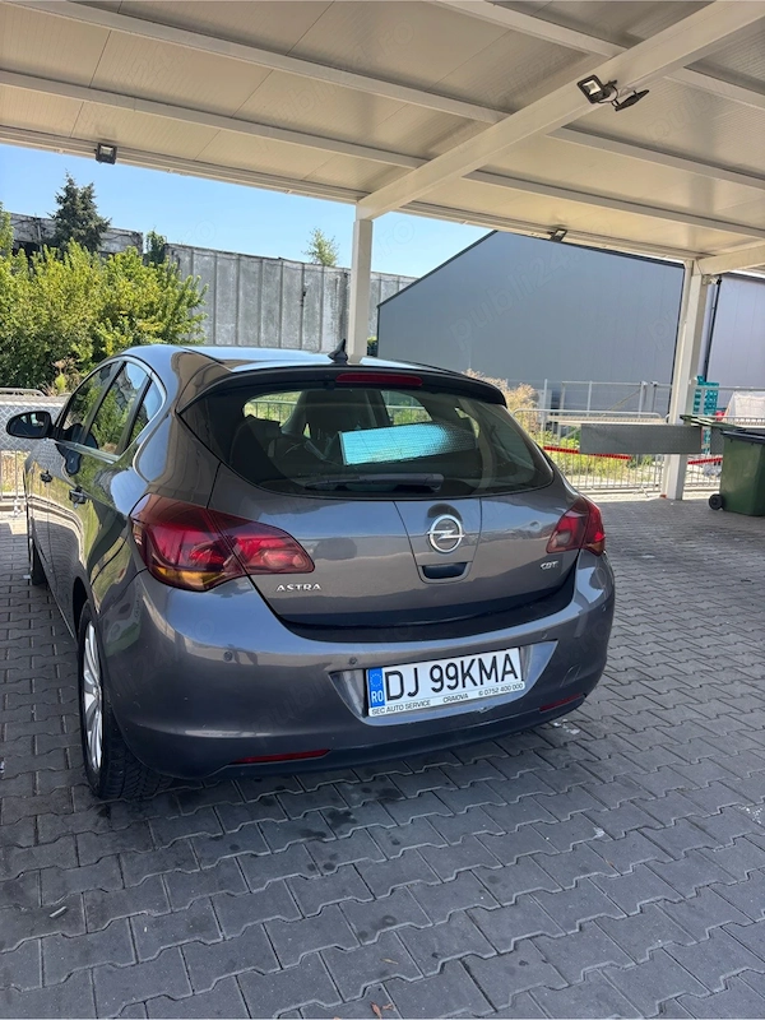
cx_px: 382
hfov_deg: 53.1
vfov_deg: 67.3
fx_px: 766
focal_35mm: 26
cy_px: 510
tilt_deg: -9.9
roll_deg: -3.4
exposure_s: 1/662
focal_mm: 5.96
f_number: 1.6
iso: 50
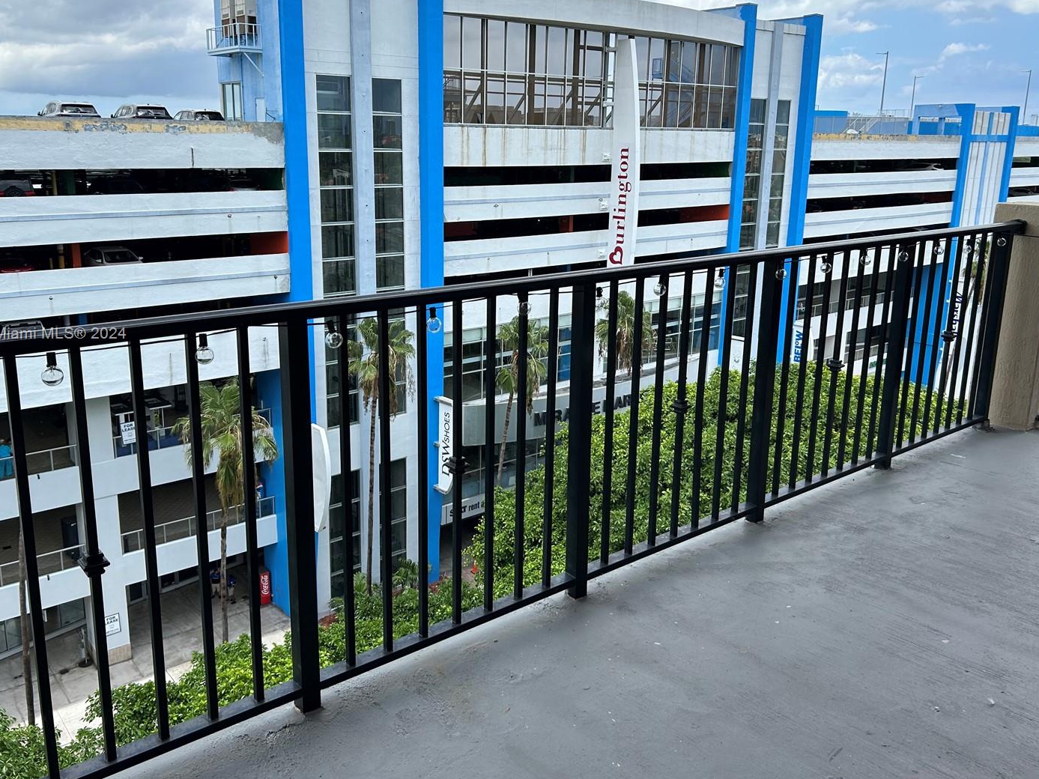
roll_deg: +0.0
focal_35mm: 30
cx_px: 486
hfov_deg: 59.9
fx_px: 900
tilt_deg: -12.8
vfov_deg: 46.7
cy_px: 335
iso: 50
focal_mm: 5.7
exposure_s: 1/2632
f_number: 1.5
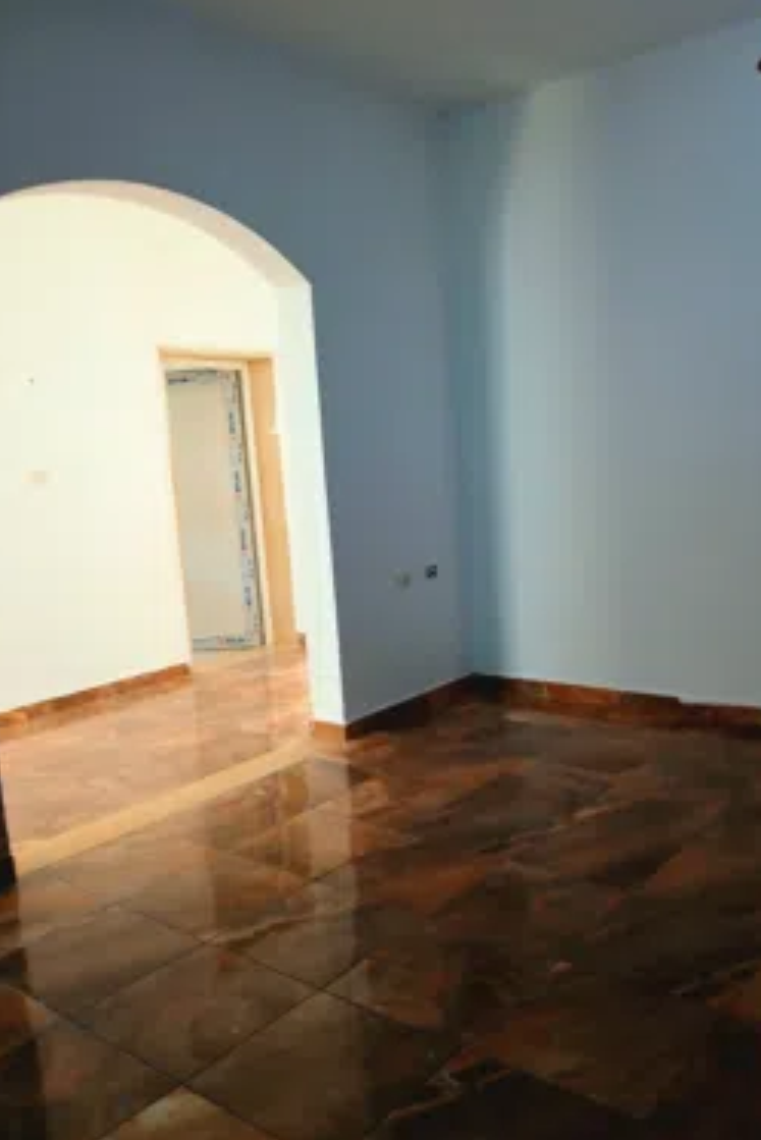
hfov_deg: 45.0
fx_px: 919
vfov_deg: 63.6
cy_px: 581
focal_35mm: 29
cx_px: 406
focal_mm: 3.98
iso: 250
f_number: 1.8
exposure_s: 1/25.1
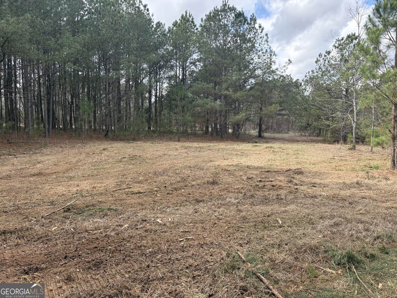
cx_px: 198
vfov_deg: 53.1
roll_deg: +0.4
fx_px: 298
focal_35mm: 26
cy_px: 149
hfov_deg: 67.3
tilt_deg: -3.3
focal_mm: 5.96
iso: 64
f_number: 1.6
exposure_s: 1/1048
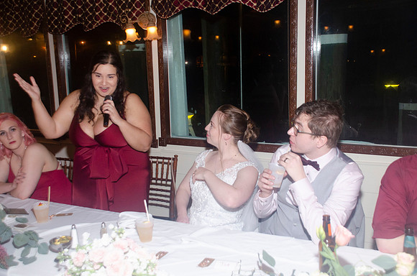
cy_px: 138
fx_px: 451
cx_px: 208
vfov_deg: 34.1
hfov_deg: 49.6
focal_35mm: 39
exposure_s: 1/60
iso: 400
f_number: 3.8
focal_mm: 26
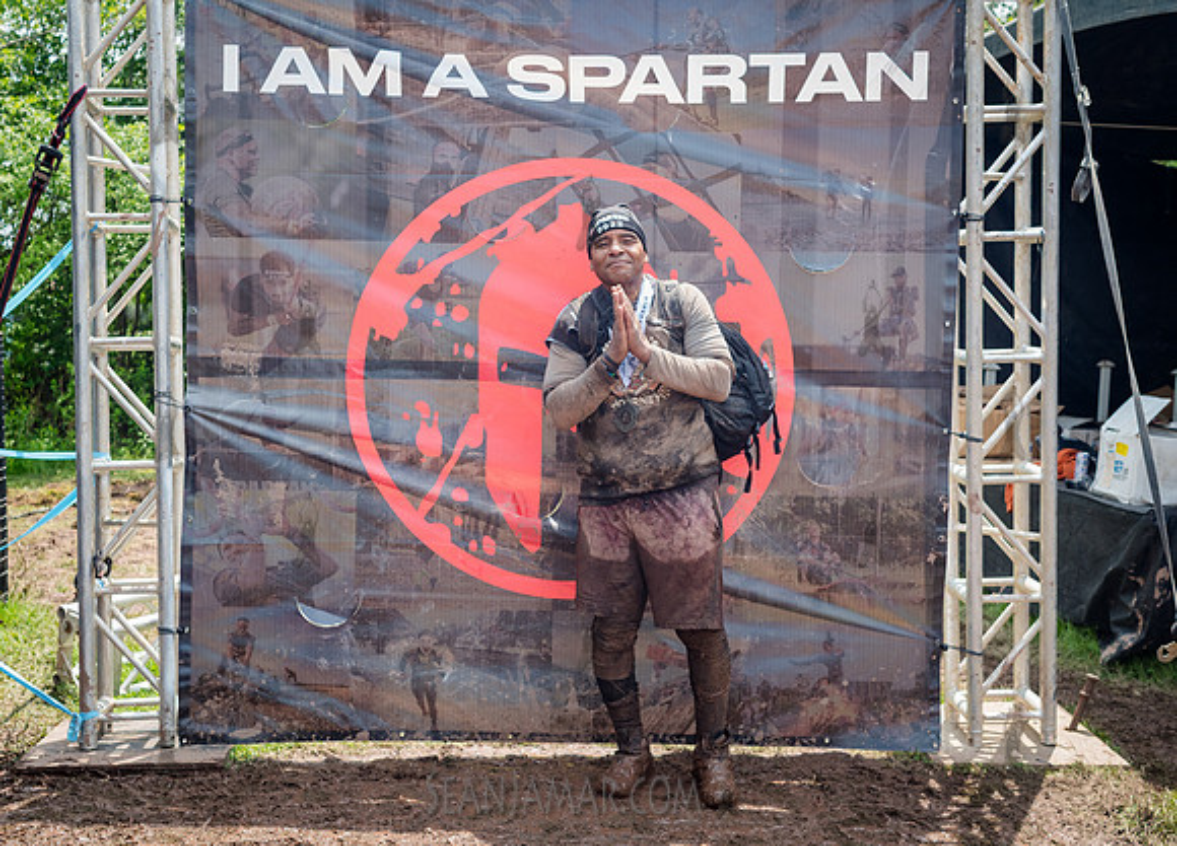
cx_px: 551
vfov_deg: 34.7
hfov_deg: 46.9
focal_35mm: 40
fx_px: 1355
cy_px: 417
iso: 500
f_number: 5
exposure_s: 1/800
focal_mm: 35
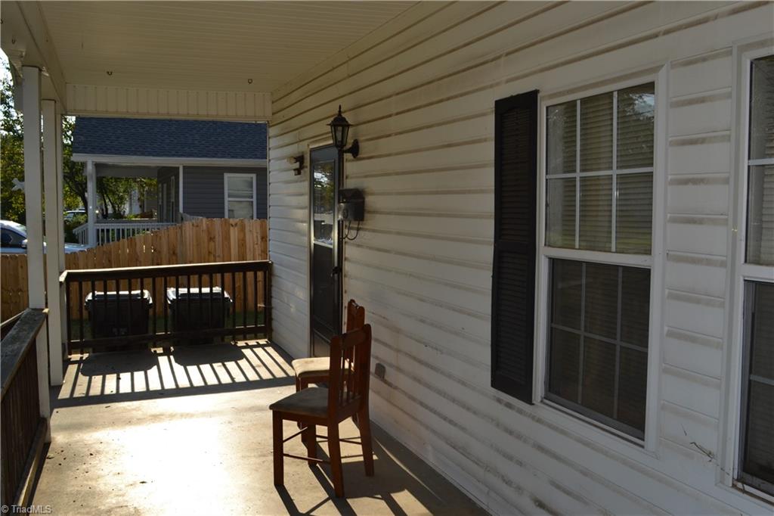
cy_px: 258
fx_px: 709
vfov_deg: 39.9
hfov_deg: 57.2
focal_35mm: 33
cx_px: 387
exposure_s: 1/200
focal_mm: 22
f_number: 10
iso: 100
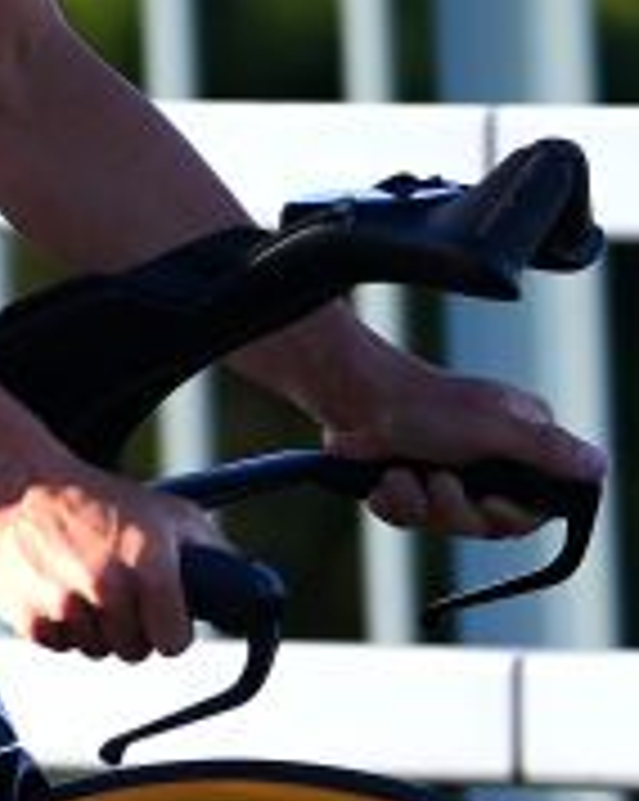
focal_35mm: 648
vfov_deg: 3.0
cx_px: -544
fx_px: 15345
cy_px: 664
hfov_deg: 2.4
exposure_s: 1/2000
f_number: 2.8
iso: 320
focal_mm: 120
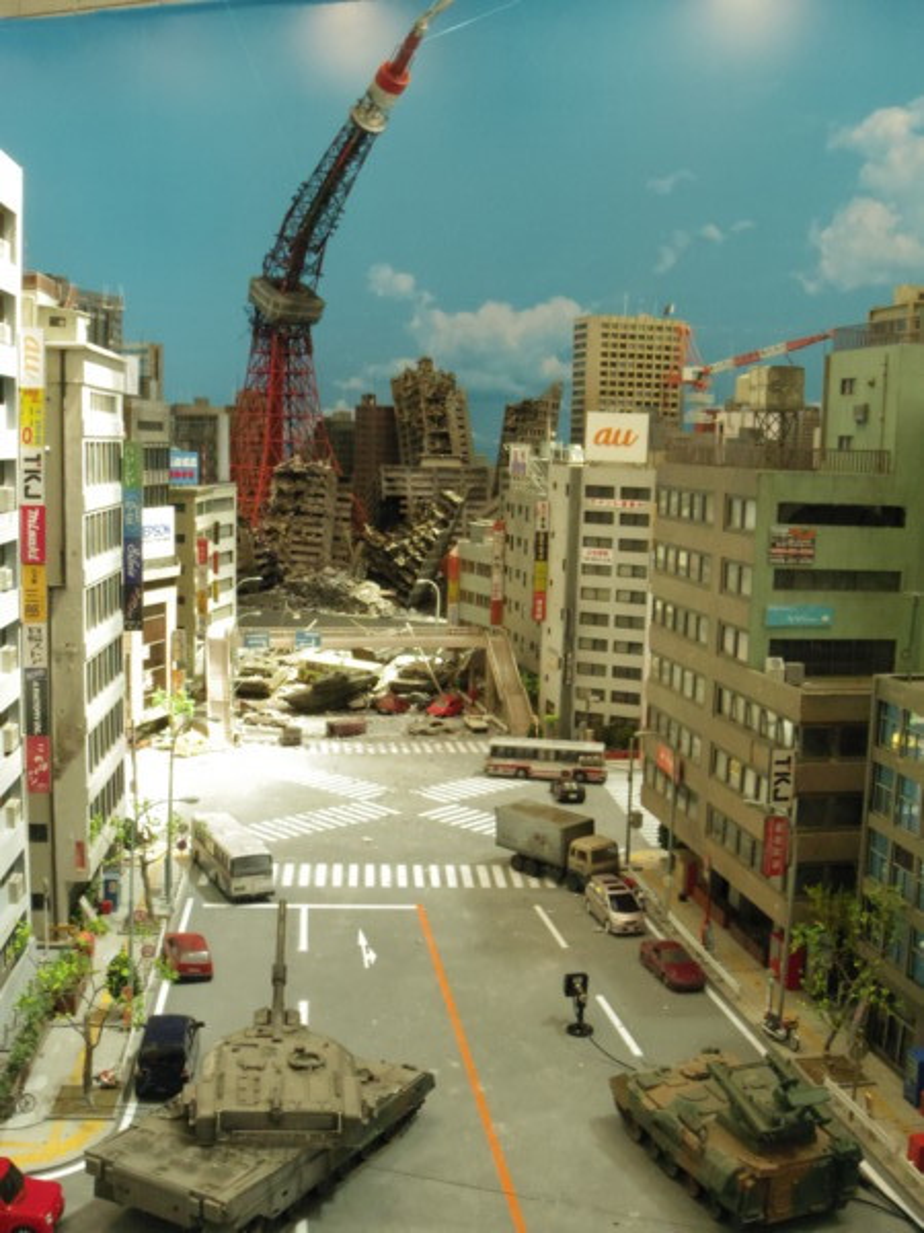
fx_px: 1317
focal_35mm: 37
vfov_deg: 50.1
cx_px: 462
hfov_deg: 38.7
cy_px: 616
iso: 1250
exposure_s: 1/30
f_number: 8
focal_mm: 6.7
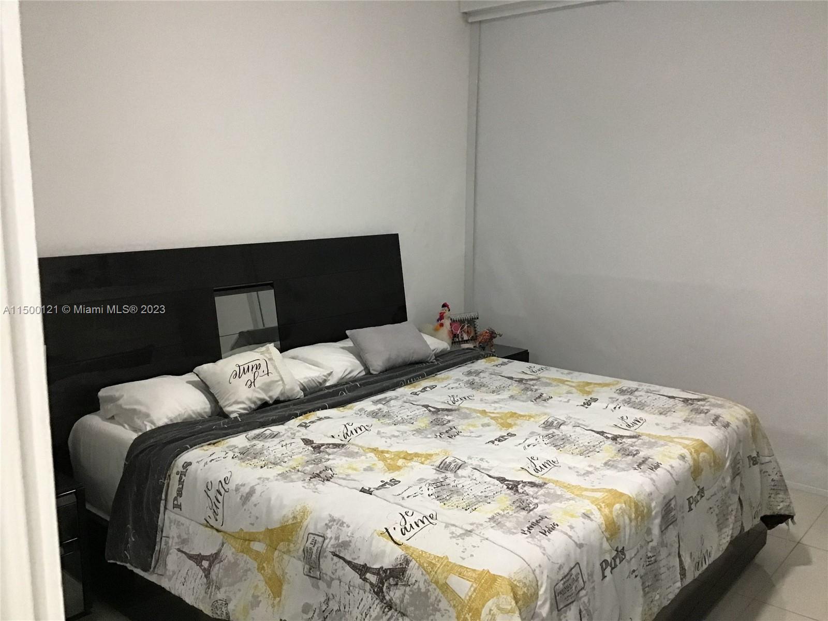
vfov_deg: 45.4
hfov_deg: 58.4
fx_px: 742
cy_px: 310
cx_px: 414
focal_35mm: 31
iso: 160
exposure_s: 1/30
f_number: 2.4
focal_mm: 3.3
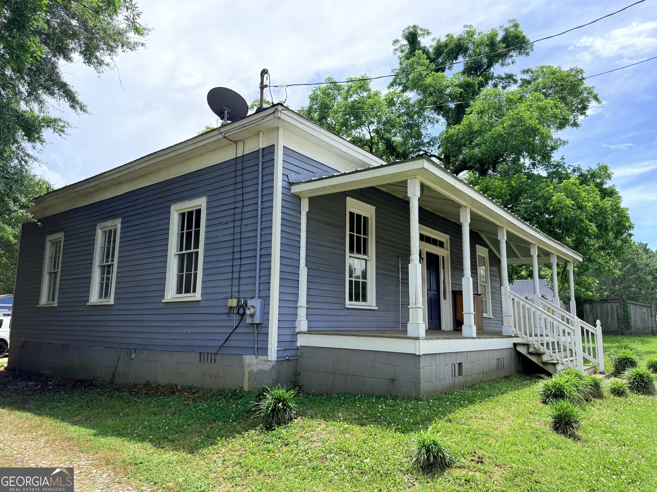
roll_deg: -0.5
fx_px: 456
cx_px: 328
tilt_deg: +9.7
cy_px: 246
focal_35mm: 24
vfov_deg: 56.8
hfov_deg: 71.6
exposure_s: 1/3145
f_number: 1.78
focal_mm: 6.76
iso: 100
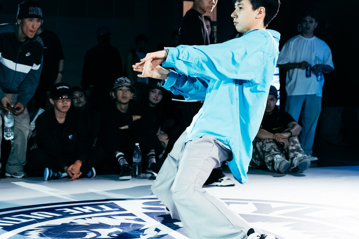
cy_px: 109
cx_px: 219
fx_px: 758
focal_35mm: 76
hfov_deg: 26.6
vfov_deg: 17.9
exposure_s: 1/800
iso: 3200
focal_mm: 34
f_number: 2.8
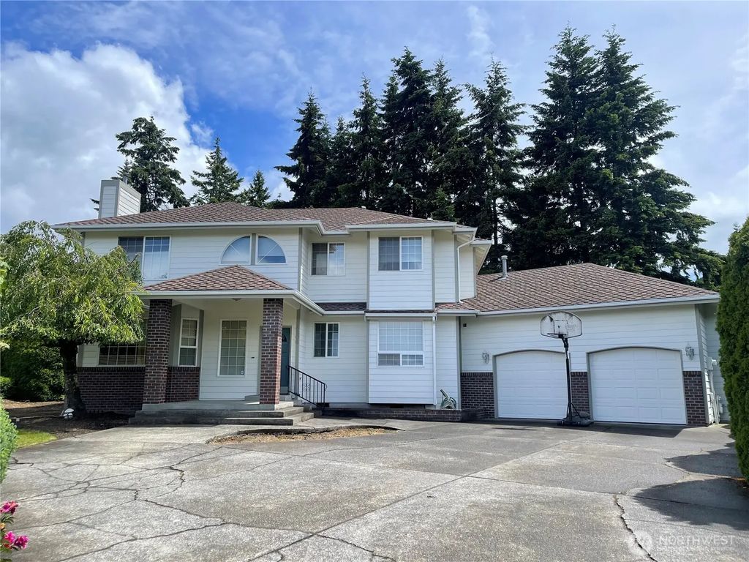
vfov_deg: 54.9
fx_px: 541
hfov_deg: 69.4
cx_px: 374
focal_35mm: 25
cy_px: 281
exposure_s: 1/2924
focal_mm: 5.1
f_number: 1.6
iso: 32
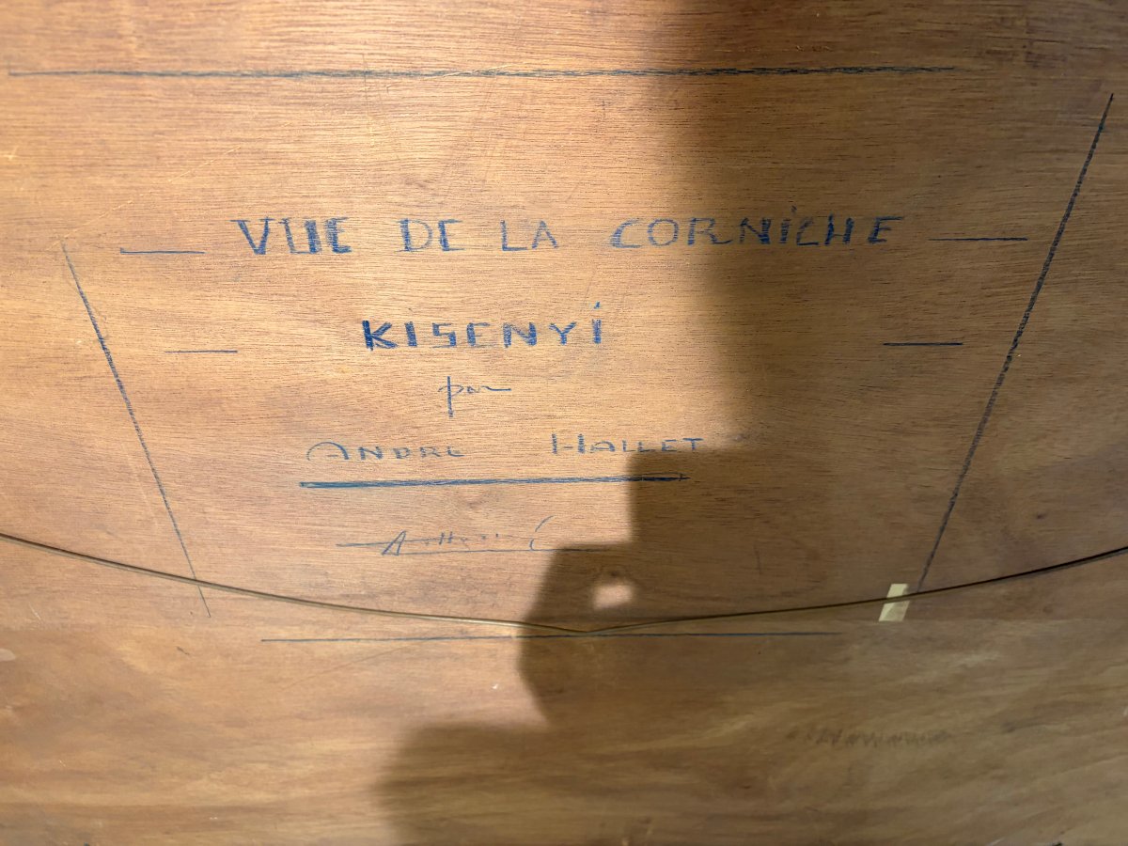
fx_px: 847
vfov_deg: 53.1
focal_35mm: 26
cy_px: 423
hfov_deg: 67.3
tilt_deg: -55.7
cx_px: 564
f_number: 1.6
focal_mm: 5.96
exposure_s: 1/50
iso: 160
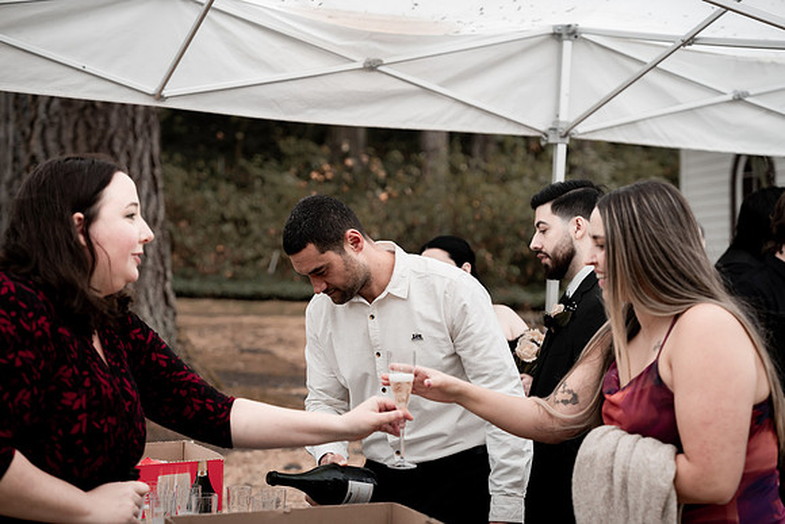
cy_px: 262
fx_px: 1287
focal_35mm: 59
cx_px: 392
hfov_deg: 33.9
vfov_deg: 23.0
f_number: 2.8
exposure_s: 1/400
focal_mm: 59
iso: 400
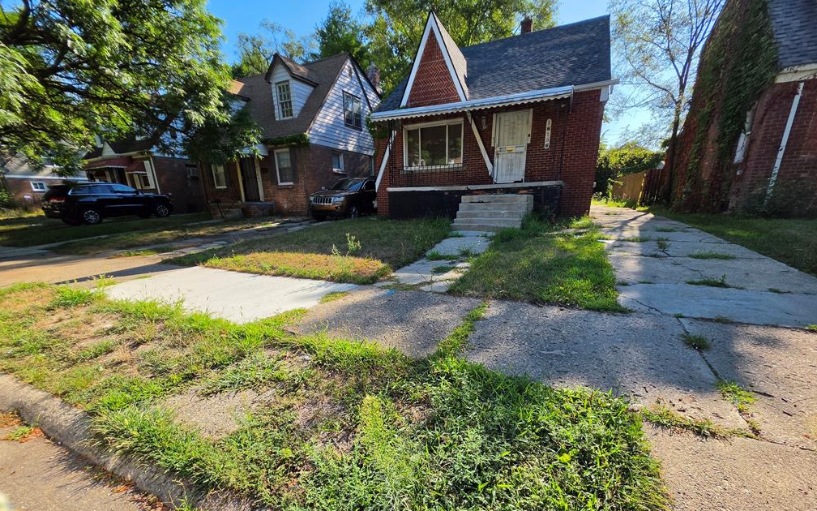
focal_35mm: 14
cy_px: 307
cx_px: 404
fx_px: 312
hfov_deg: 105.3
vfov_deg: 77.7
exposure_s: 1/1199
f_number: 1.9
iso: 32
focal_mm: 2.2
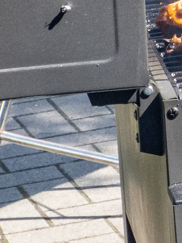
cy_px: -216
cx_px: 566
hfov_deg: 4.3
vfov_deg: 5.9
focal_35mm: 330
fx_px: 2314
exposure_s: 1/320
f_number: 11
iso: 640
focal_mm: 23
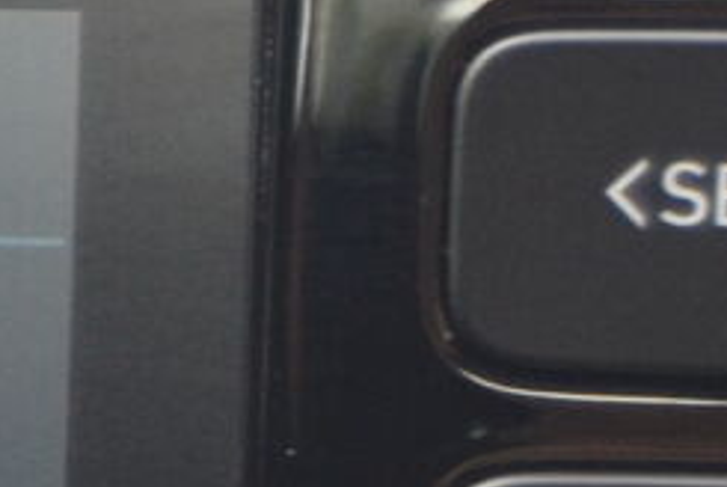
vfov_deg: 3.1
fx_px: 9017
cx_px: -1436
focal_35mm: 446
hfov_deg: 4.4
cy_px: 1057
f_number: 4.8
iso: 400
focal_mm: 38
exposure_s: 1/60
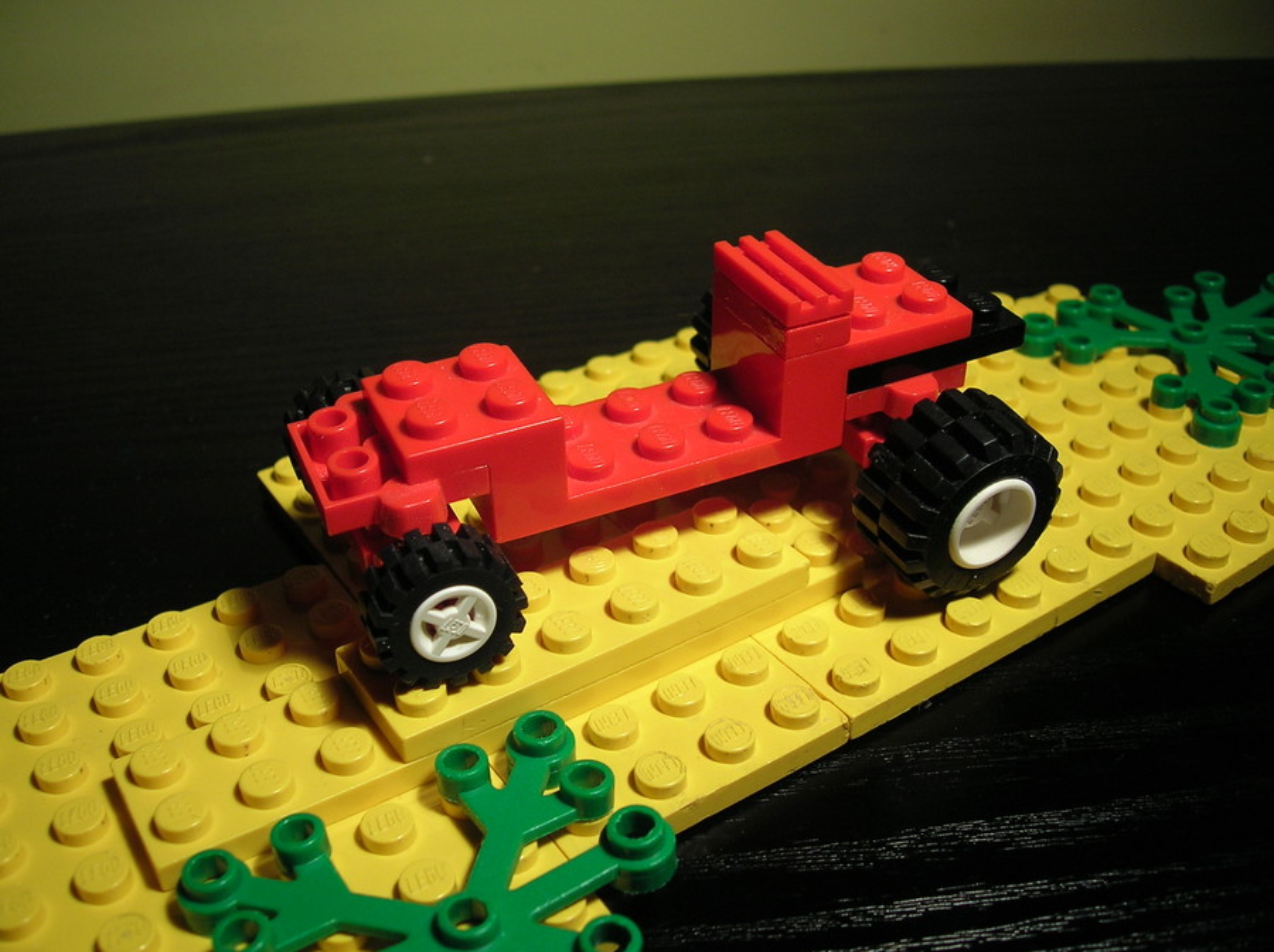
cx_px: 637
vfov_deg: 41.7
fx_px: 1250
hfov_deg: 54.0
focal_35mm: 34
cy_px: 476
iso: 50
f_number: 2.9
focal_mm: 5.7
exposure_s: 1/54.4
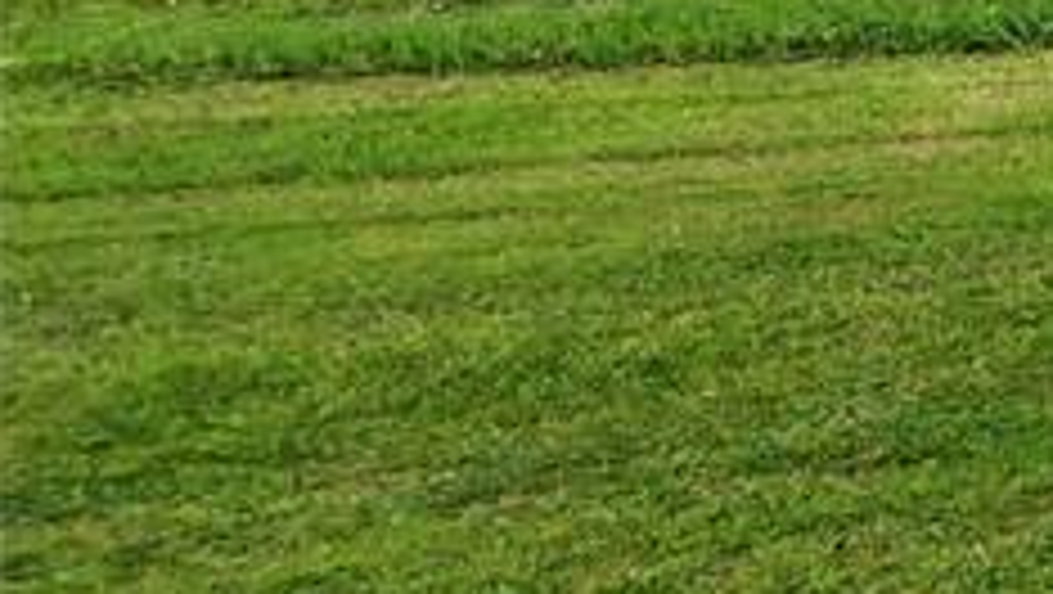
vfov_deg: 16.6
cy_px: -441
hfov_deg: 17.3
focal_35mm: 62
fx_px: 1732
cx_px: 2300
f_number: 2.2
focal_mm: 1.8
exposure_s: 1/847
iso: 50
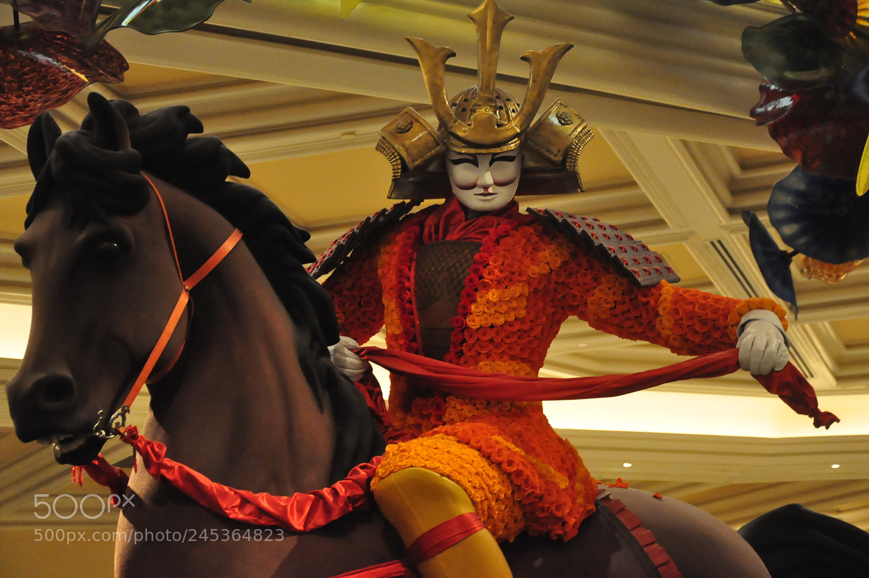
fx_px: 2242
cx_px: 434
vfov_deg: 14.7
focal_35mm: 93
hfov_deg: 21.9
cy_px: 289
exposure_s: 1/50
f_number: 5.3
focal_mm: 62
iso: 3200
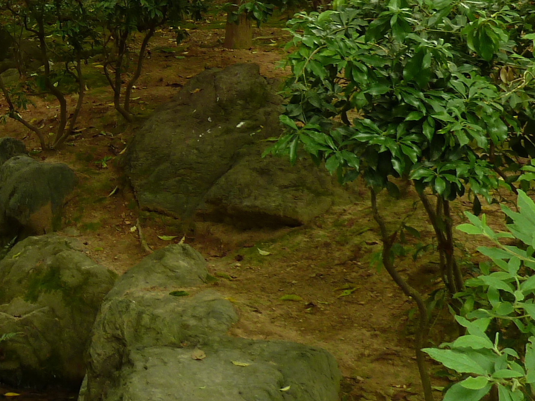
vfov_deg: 21.1
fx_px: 1051
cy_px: 32
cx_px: -102
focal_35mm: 68
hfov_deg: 25.7
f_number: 3.3
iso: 80
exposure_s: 1/4
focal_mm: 4.1
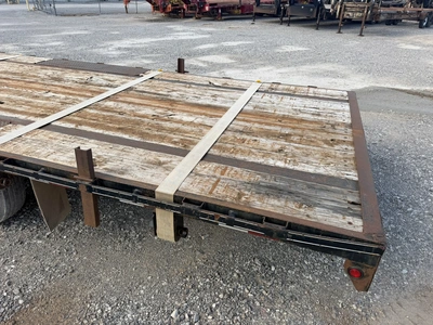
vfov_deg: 56.8
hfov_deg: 71.6
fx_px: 300
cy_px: 162
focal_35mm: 24
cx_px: 216
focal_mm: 6.76
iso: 80
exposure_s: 1/1005
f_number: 1.78
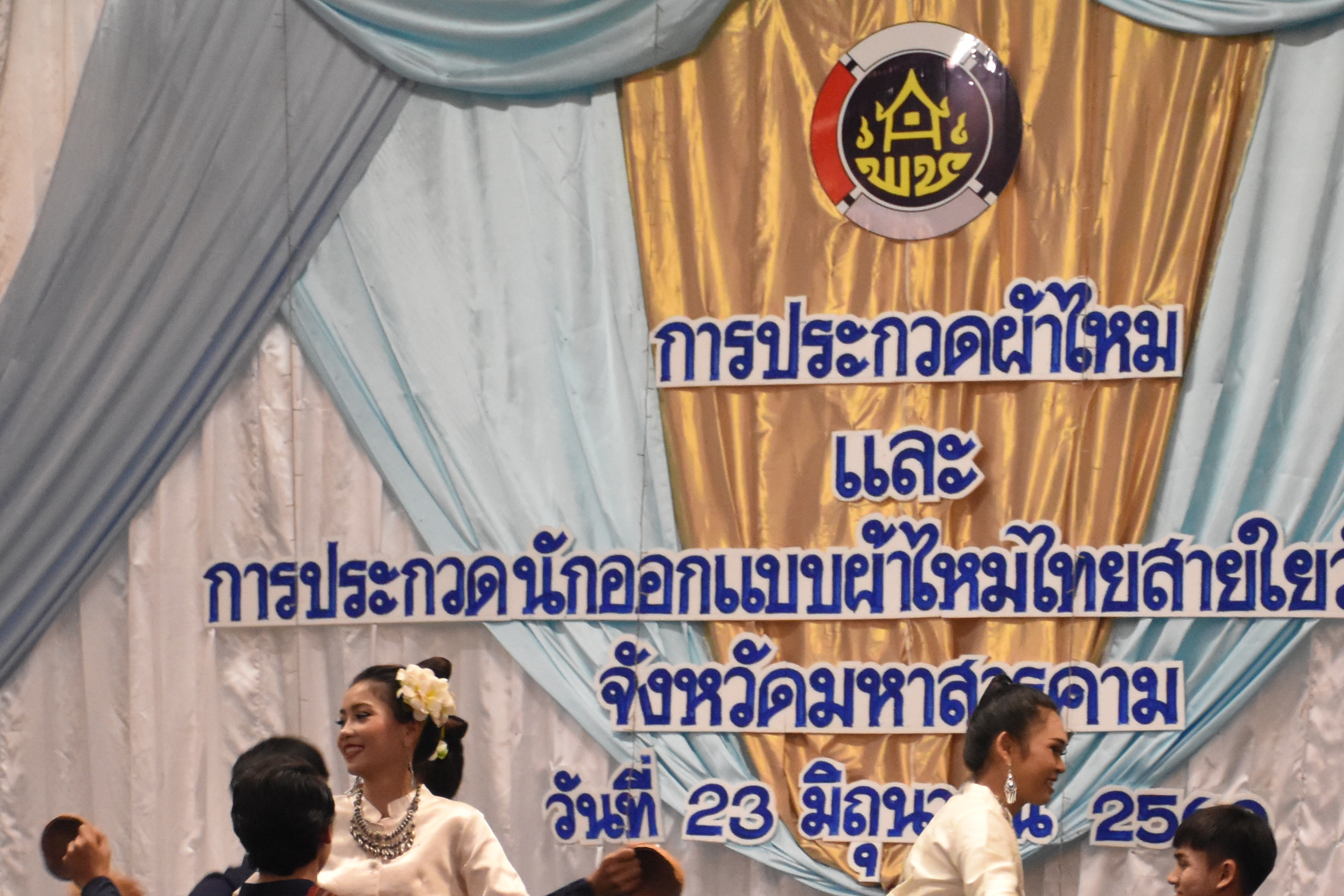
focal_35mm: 163
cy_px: 767
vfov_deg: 8.4
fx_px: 6084
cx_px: 1039
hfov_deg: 12.6
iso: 2500
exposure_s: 1/60
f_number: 4.8
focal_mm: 50
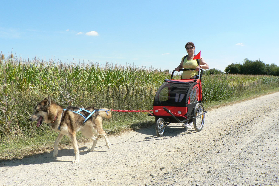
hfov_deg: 50.7
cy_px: 91
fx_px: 294
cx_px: 138
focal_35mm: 38
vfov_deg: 35.0
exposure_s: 1/400
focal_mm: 6
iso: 80
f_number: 4.5
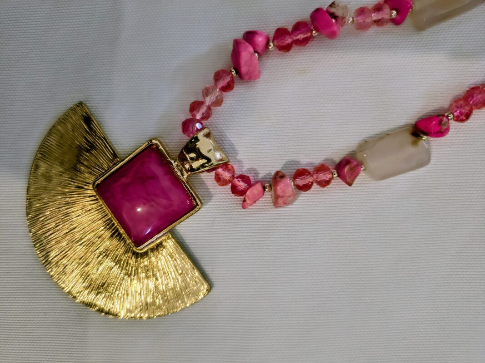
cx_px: 242
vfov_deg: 56.8
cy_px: 182
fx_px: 336
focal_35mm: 24
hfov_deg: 71.6
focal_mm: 5.56
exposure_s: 1/99.9
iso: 833
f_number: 1.8
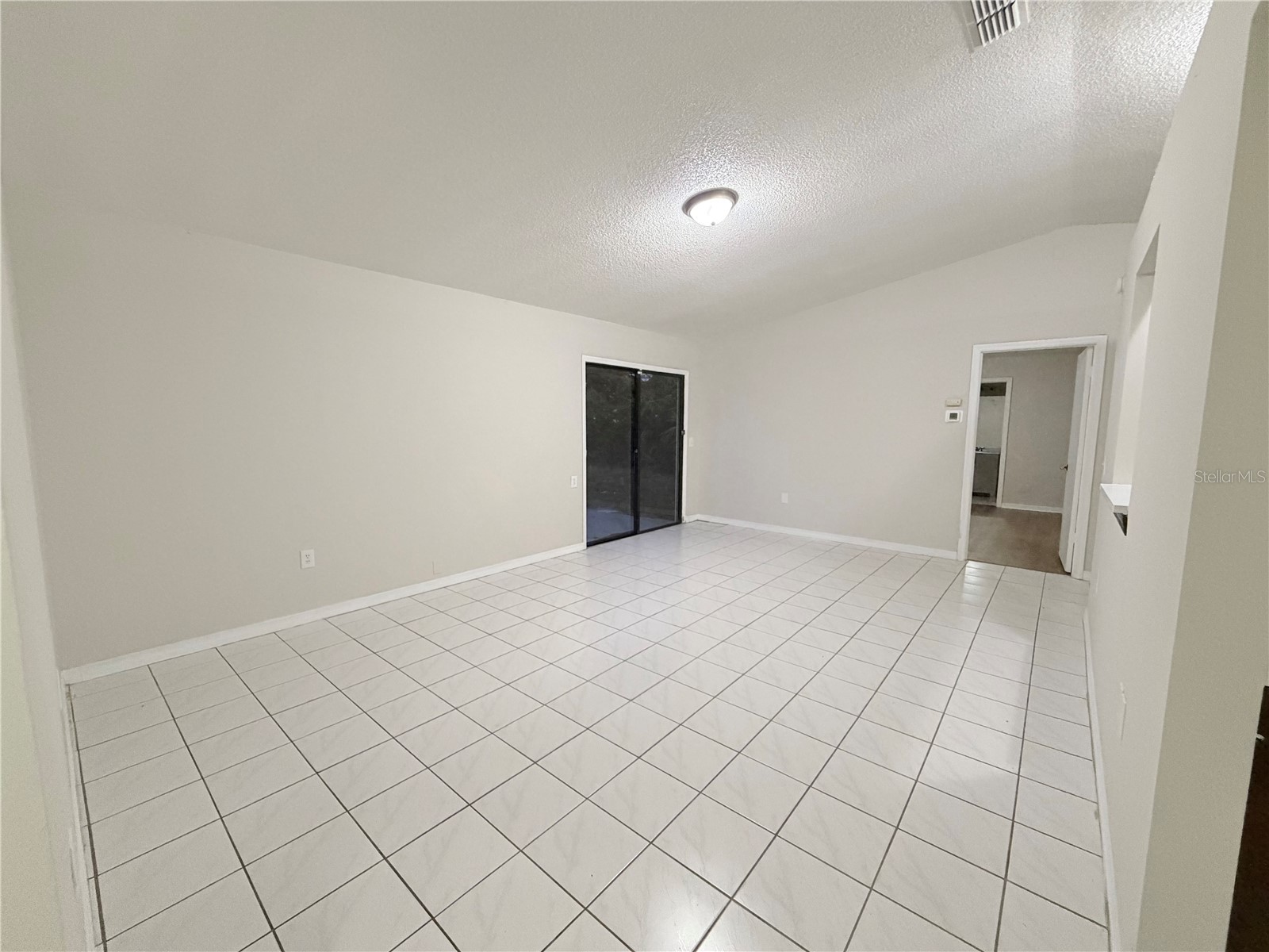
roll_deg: -1.0
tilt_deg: -6.3
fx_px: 513
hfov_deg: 102.1
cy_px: 476
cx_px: 634
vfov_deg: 85.7
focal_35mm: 14
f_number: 2.2
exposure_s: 1/60
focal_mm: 2.22
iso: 500
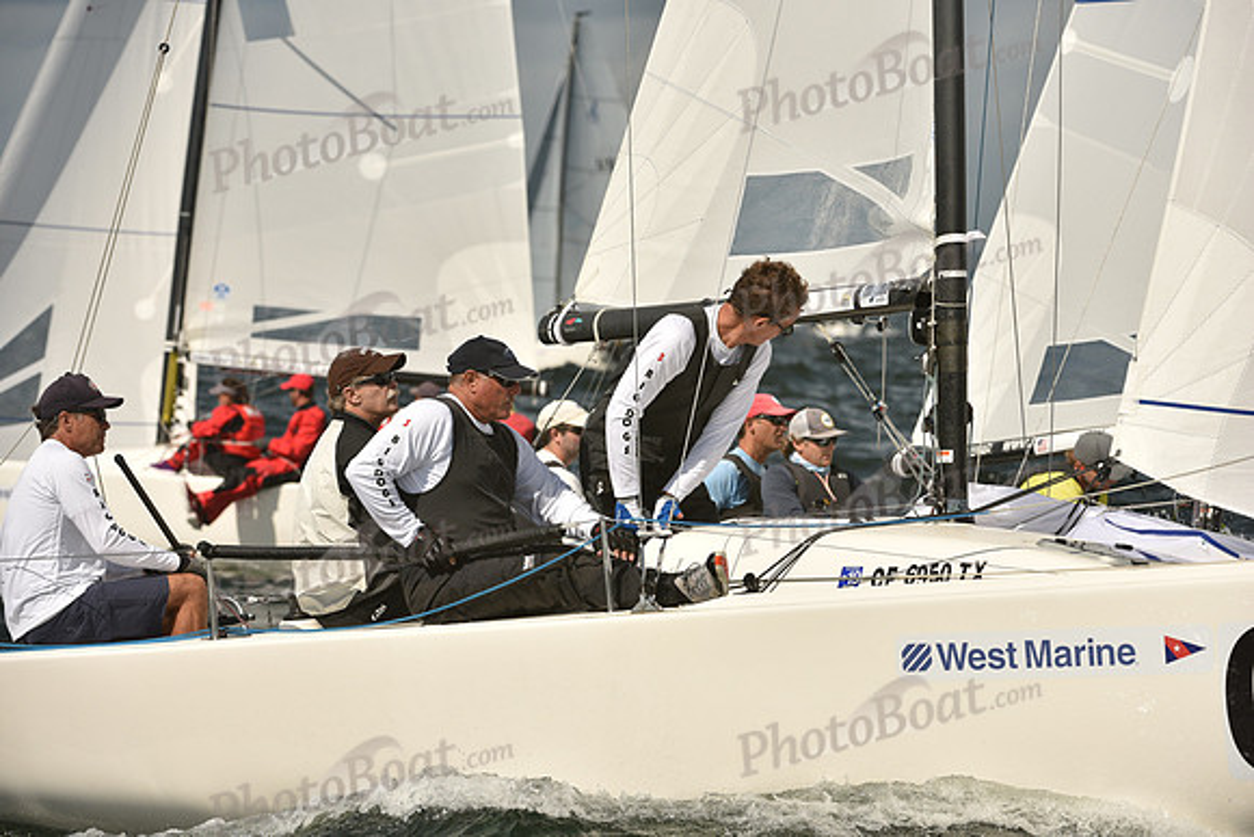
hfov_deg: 8.2
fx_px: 8710
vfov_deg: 5.5
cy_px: 418
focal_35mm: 250
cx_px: 627
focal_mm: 250
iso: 320
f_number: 9
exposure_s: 1/1600
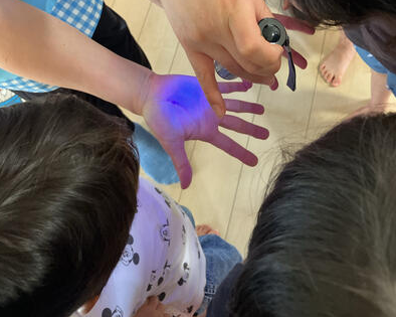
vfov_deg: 39.0
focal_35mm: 37
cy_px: 79
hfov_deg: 49.1
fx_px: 434
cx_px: 197
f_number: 1.8
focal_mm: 3.99
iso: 250
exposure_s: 1/60
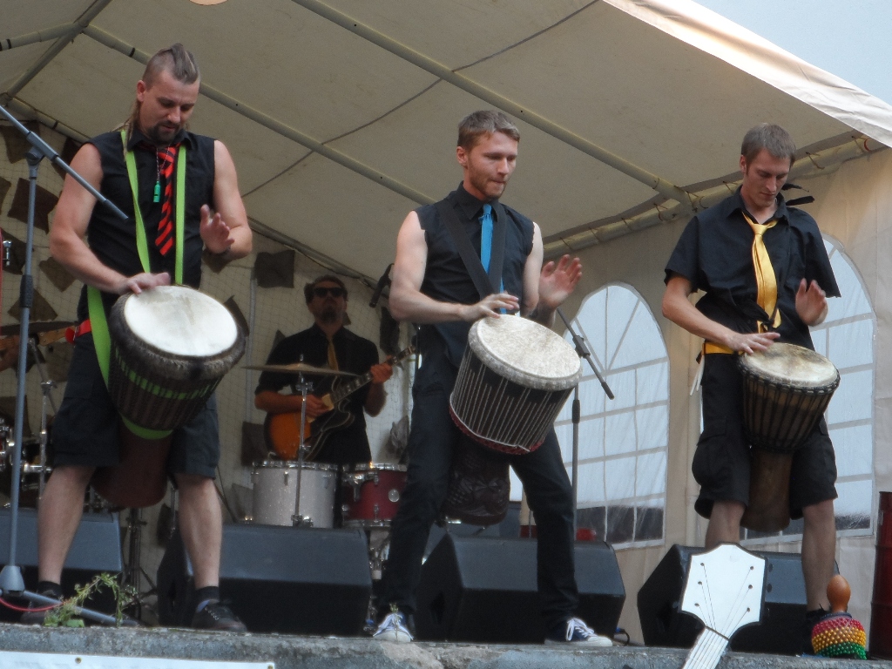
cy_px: 334
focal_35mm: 73
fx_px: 1881
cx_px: 446
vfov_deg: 20.2
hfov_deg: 26.7
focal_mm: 11.9
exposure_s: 1/125
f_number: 4.3
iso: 80
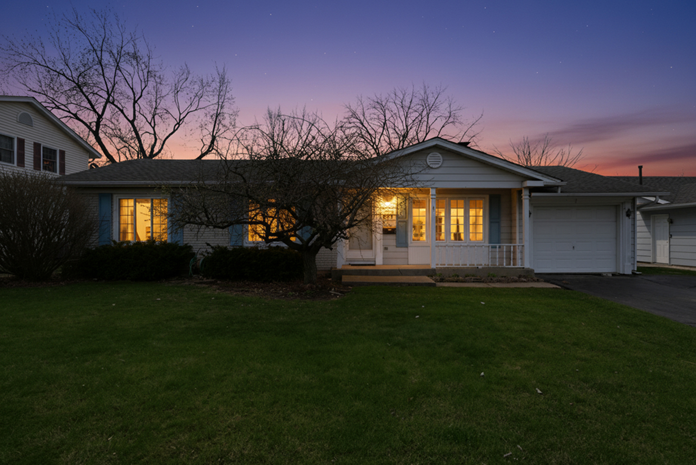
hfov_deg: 89.9
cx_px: 348
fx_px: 348
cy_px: 232
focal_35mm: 18
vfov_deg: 67.5
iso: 80
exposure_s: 1/125
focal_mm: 18
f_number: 8
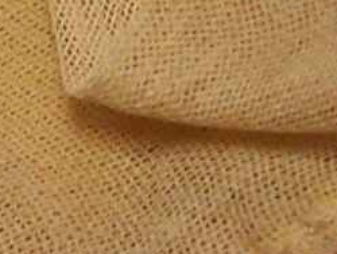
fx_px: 2387
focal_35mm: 245
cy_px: -36
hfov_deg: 7.9
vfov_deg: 6.0
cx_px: -177
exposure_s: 1/90
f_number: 2.8
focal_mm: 5.6
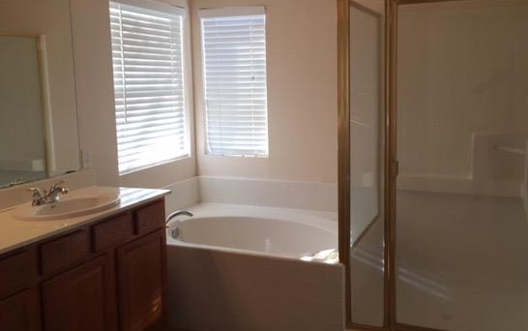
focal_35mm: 36
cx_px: 302
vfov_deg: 35.3
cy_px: 135
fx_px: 518
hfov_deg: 53.8
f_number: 2.2
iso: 32
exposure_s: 1/60
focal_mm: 4.15
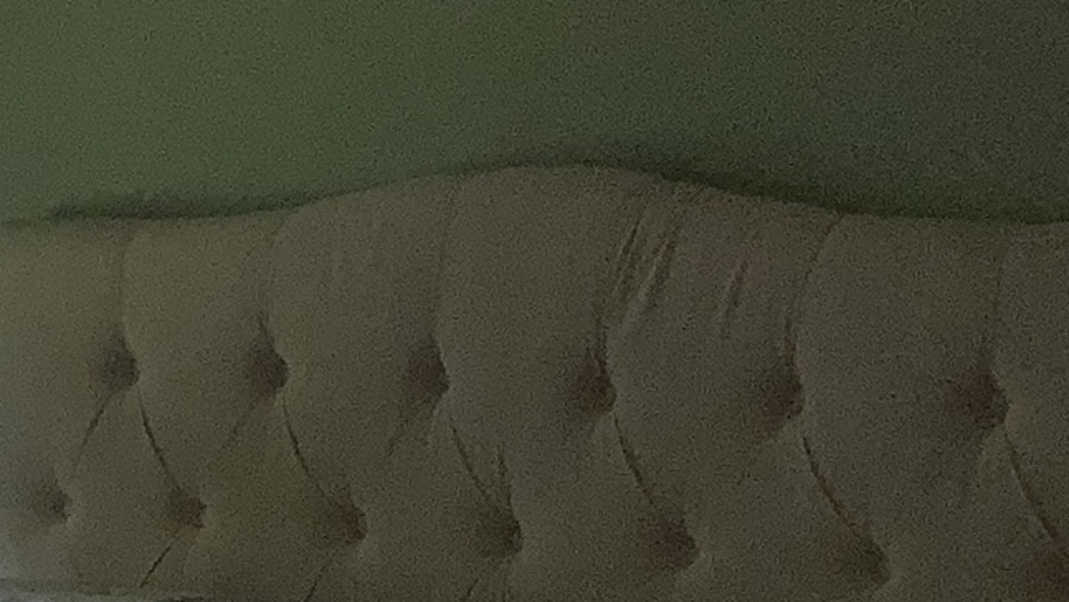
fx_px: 4252
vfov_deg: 8.0
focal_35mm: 150
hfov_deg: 13.1
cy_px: 810
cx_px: -775
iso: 32
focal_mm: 3
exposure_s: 1/43
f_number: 1.8
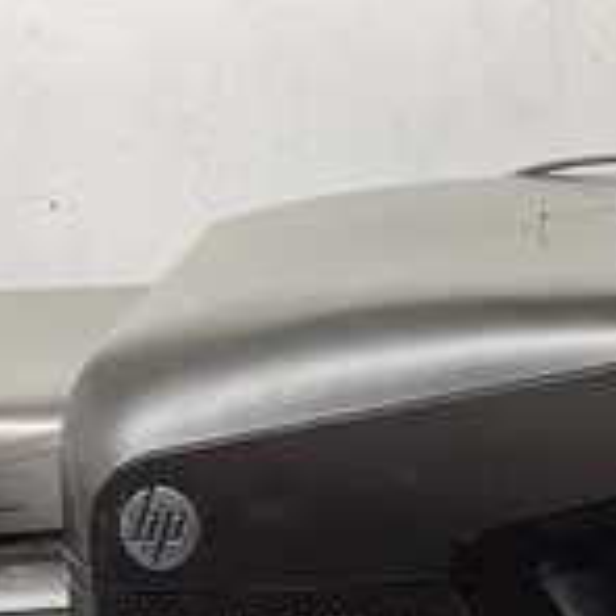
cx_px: 479
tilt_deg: -17.7
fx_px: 2798
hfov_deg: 12.5
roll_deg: +0.9
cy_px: 768
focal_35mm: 139
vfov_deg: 12.2
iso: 50
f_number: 2.4
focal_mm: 3.3
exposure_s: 1/50
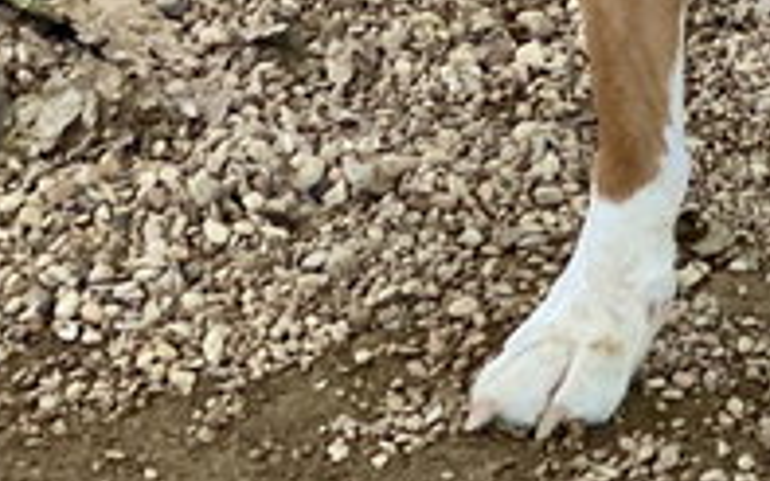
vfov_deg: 6.8
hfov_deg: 11.1
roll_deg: +2.8
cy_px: -436
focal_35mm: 187
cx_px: 793
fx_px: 3923
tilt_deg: -17.8
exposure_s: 1/122
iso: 80
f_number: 2
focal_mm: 6
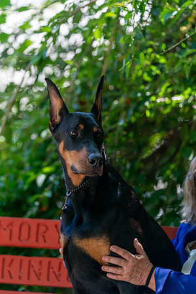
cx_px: 98
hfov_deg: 9.1
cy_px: 147
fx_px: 1225
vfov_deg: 13.7
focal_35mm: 150
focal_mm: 150
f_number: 3.5
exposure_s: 1/1250
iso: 800
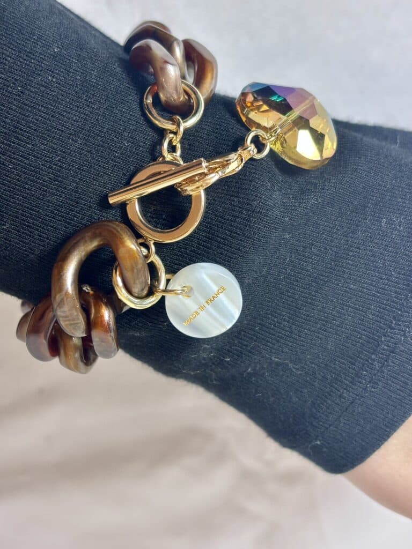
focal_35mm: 52
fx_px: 825
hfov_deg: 28.0
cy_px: 274
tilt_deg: -67.1
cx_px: 206
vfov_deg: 36.8
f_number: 1.6
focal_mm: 5.96
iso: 40
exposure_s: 1/50
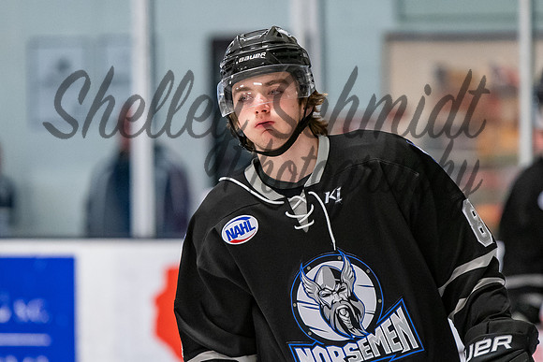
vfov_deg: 3.3
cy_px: 164
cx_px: 274
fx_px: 6297
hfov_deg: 4.9
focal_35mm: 417
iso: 2000
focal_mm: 200
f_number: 3.2
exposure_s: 1/800
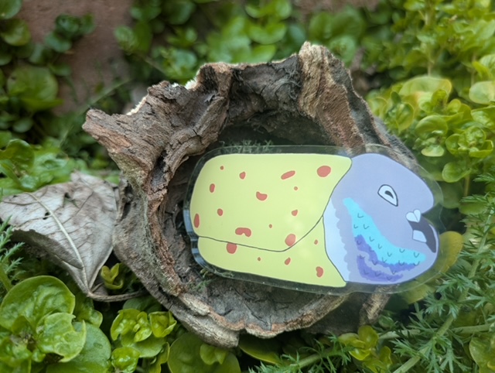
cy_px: 186
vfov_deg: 55.0
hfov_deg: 69.3
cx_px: 248
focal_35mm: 25
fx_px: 358
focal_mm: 5.43
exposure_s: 1/120
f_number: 1.89
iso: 89
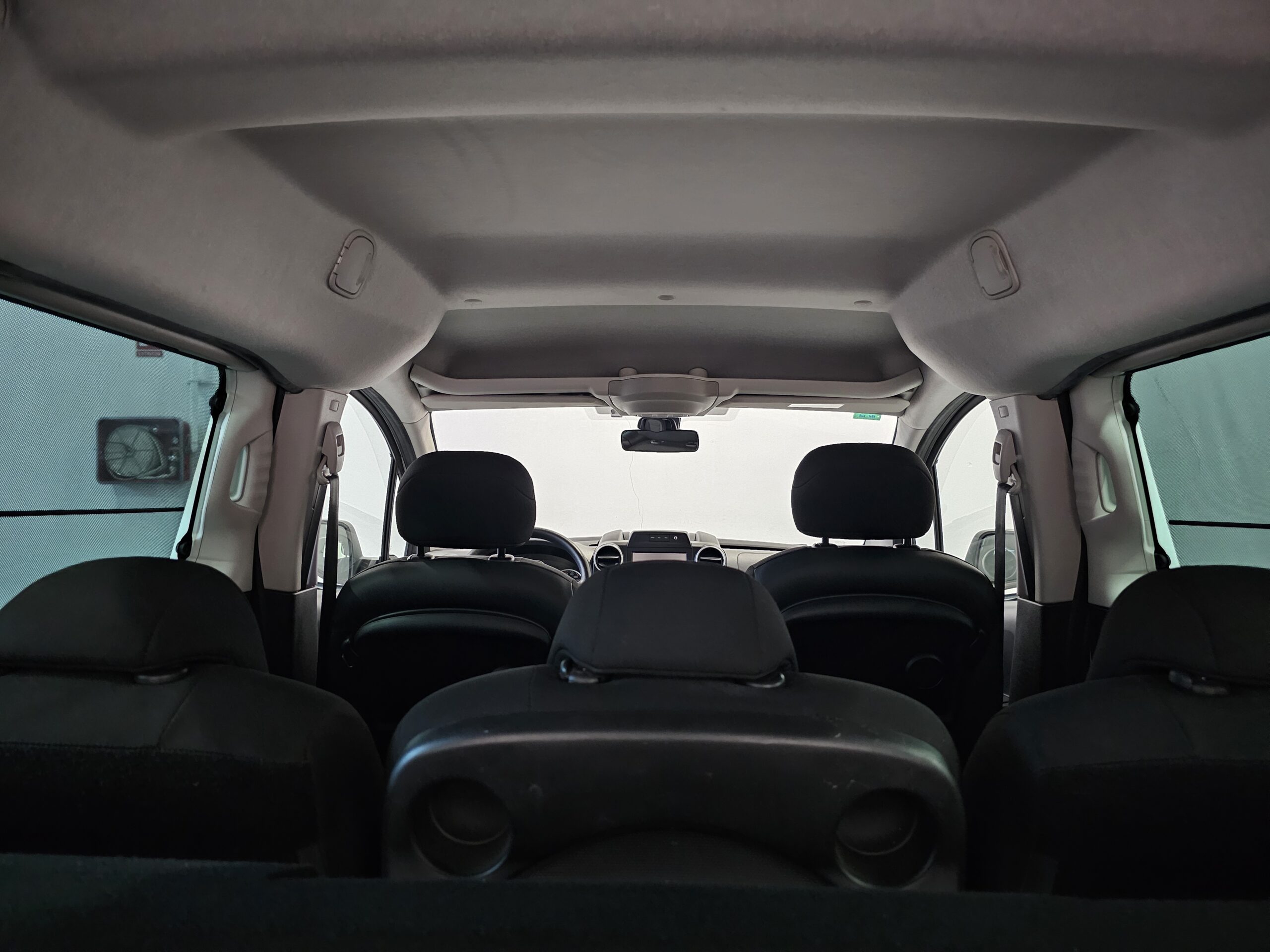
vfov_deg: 58.9
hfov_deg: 73.9
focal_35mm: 23
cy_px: 476
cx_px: 635
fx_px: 844
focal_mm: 6.3
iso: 1250
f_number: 1.7
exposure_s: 1/16.7
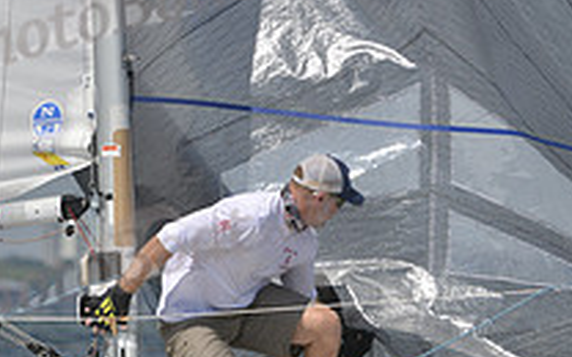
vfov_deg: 1.6
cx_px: -204
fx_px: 12830
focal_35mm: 823
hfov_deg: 2.6
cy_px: 444
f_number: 7.1
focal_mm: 290
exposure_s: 1/1250
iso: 200
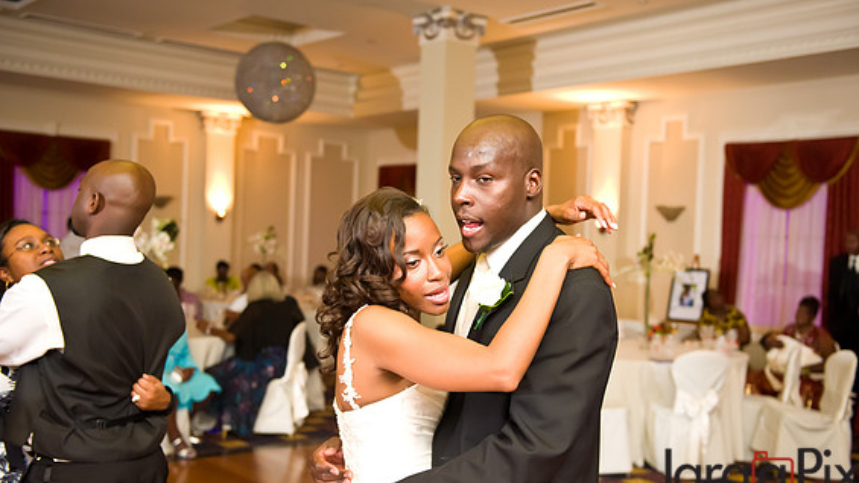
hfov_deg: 47.3
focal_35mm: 43
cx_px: 439
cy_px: 258
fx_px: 980
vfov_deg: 27.7
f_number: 3.2
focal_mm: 40
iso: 3200
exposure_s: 1/125
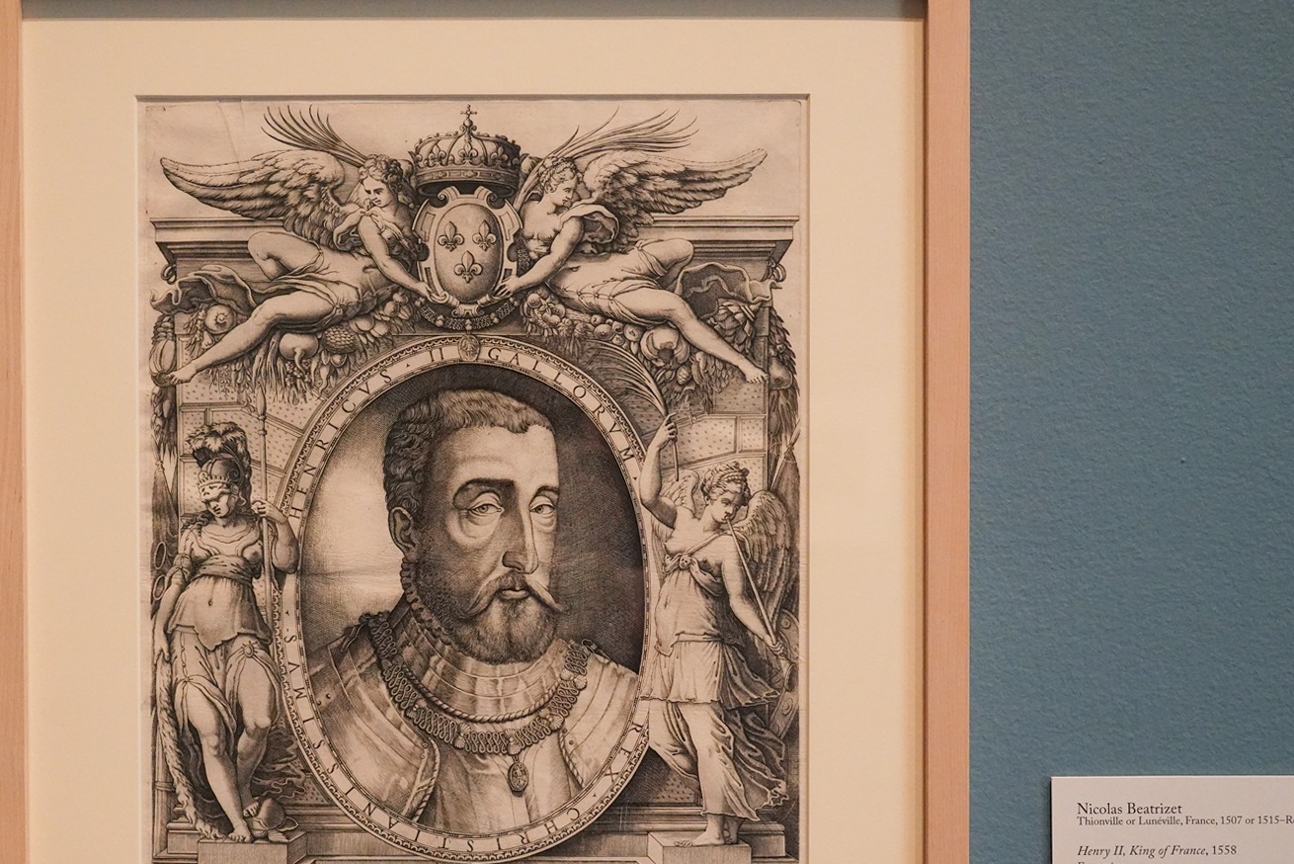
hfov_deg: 34.3
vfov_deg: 23.3
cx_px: 482
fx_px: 2085
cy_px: 593
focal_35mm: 58
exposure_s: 1/100
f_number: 5
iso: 8000
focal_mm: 38
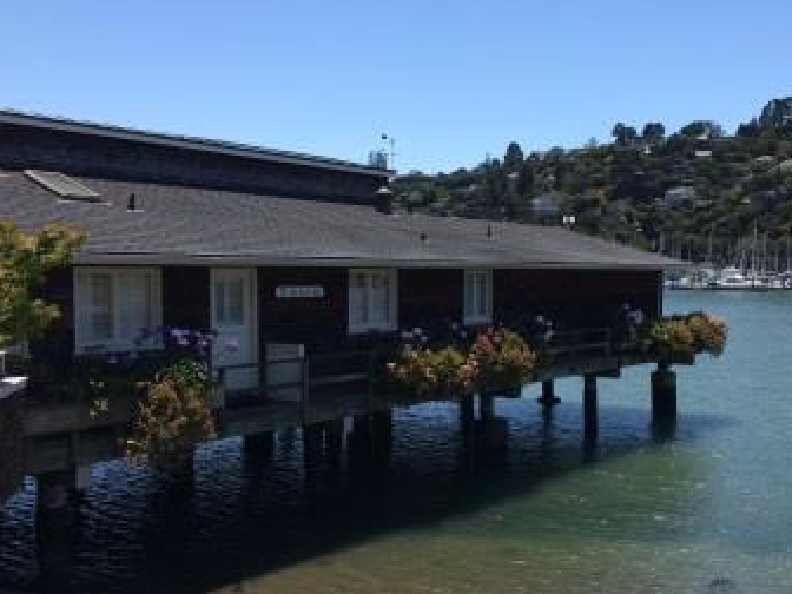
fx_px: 915
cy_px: 344
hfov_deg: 46.3
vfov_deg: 35.9
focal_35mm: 40
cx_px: 504
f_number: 2.2
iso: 40
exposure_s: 1/2740
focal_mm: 4.12
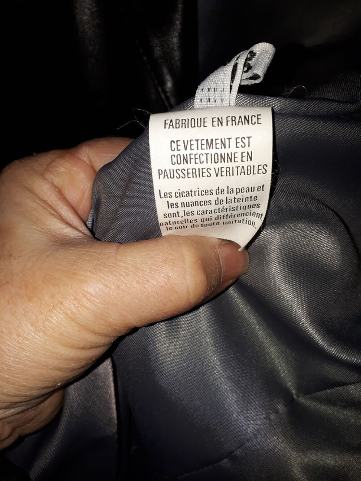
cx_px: 180
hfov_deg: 51.4
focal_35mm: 27
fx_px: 375
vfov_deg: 65.3
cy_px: 240
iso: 40
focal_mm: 3.6
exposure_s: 1/342
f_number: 1.9
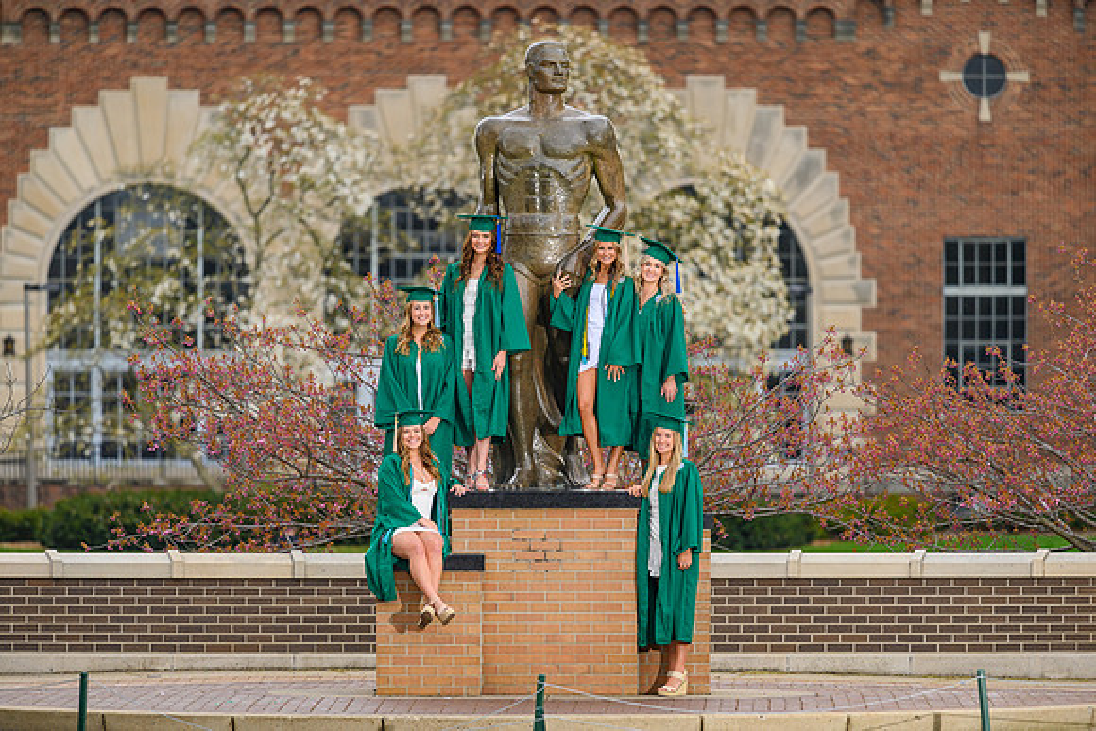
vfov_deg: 4.1
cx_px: 562
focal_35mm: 337
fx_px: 10268
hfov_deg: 6.1
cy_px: 377
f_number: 4
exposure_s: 1/200
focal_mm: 300
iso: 160
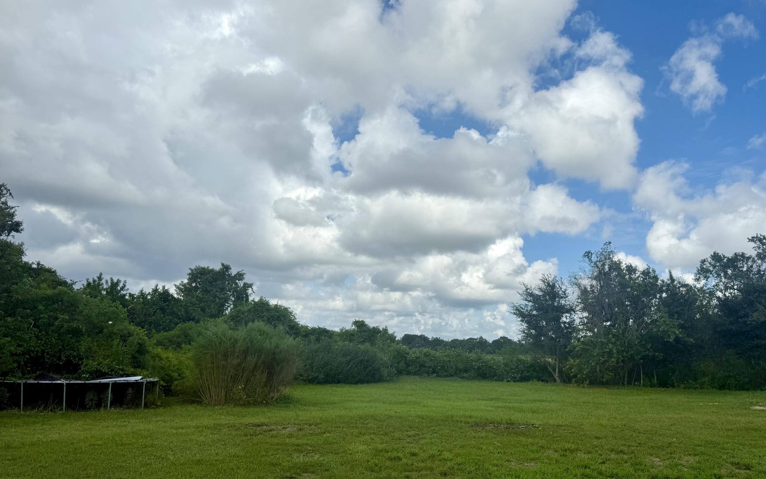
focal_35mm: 30
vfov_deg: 41.5
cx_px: 442
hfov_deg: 62.6
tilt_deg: +5.2
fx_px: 626
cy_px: 298
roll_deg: -1.8
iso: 80
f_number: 1.78
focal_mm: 6.76
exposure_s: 1/8130
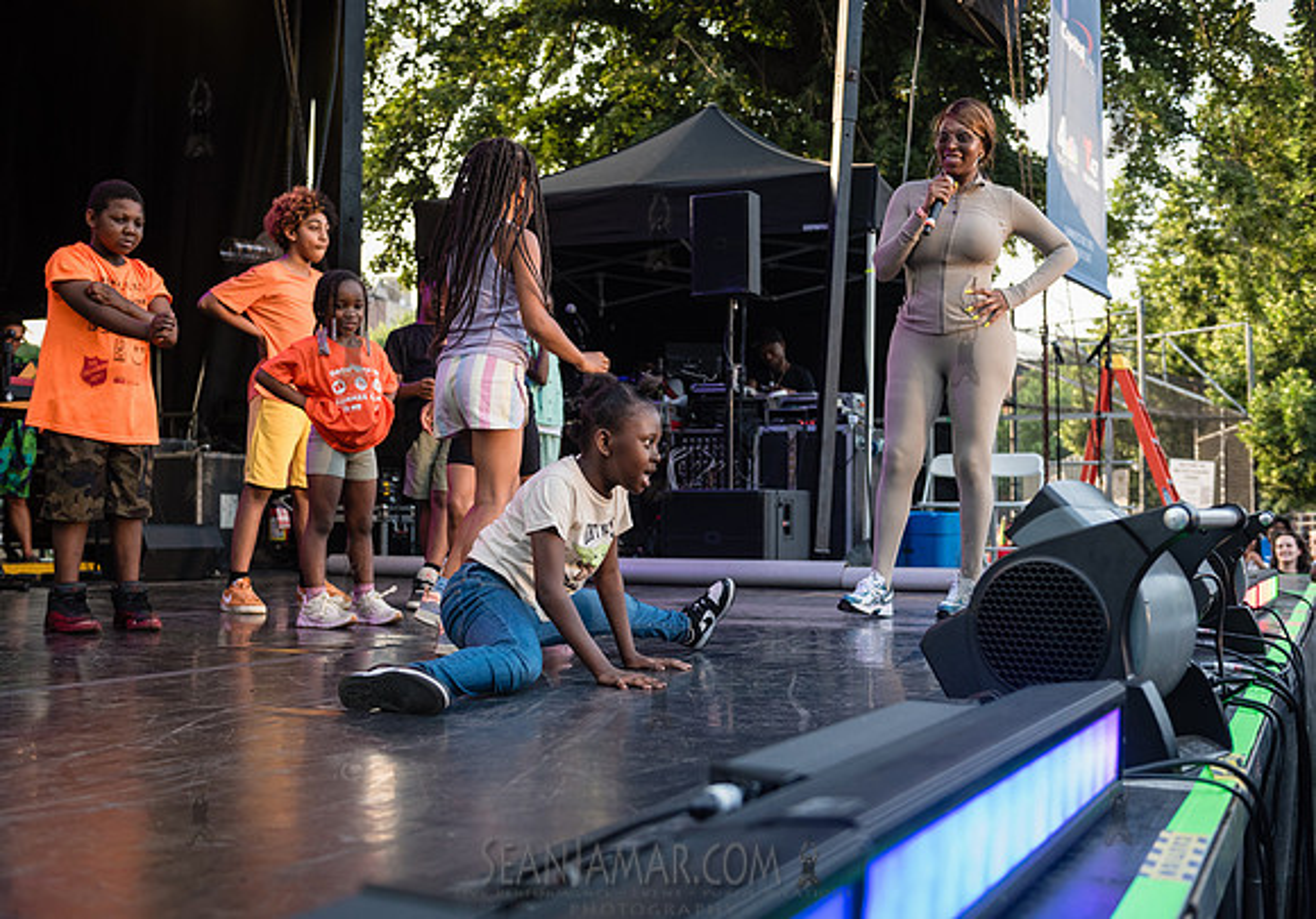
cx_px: 628
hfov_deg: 48.7
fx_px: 1453
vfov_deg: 35.1
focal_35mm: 39
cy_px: 460
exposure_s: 1/1000
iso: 1000
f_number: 3.2
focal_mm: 38
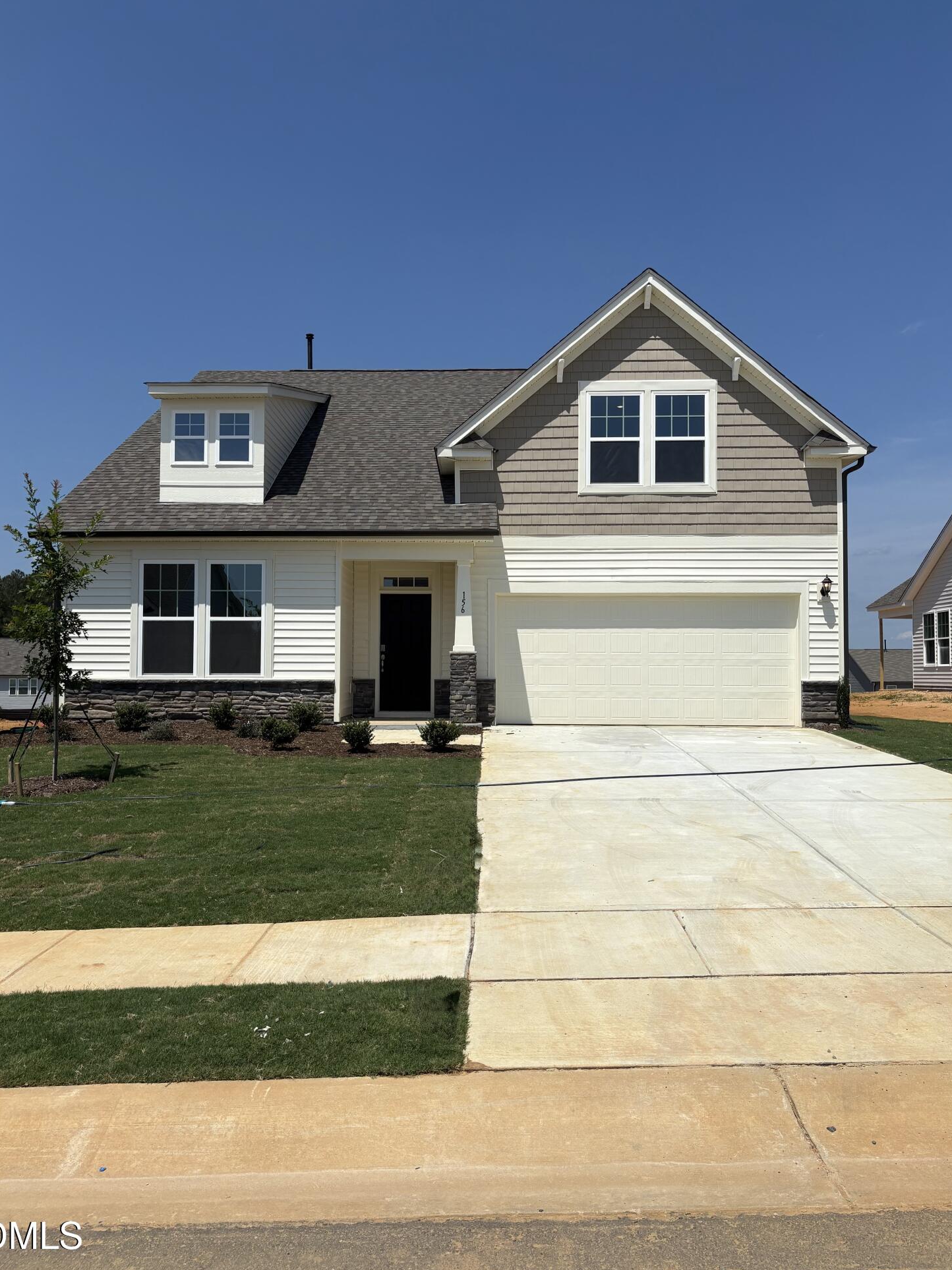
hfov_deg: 51.3
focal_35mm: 27
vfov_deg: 65.3
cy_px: 637
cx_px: 472
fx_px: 990
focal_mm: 5.96
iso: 50
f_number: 1.6
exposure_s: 1/8850
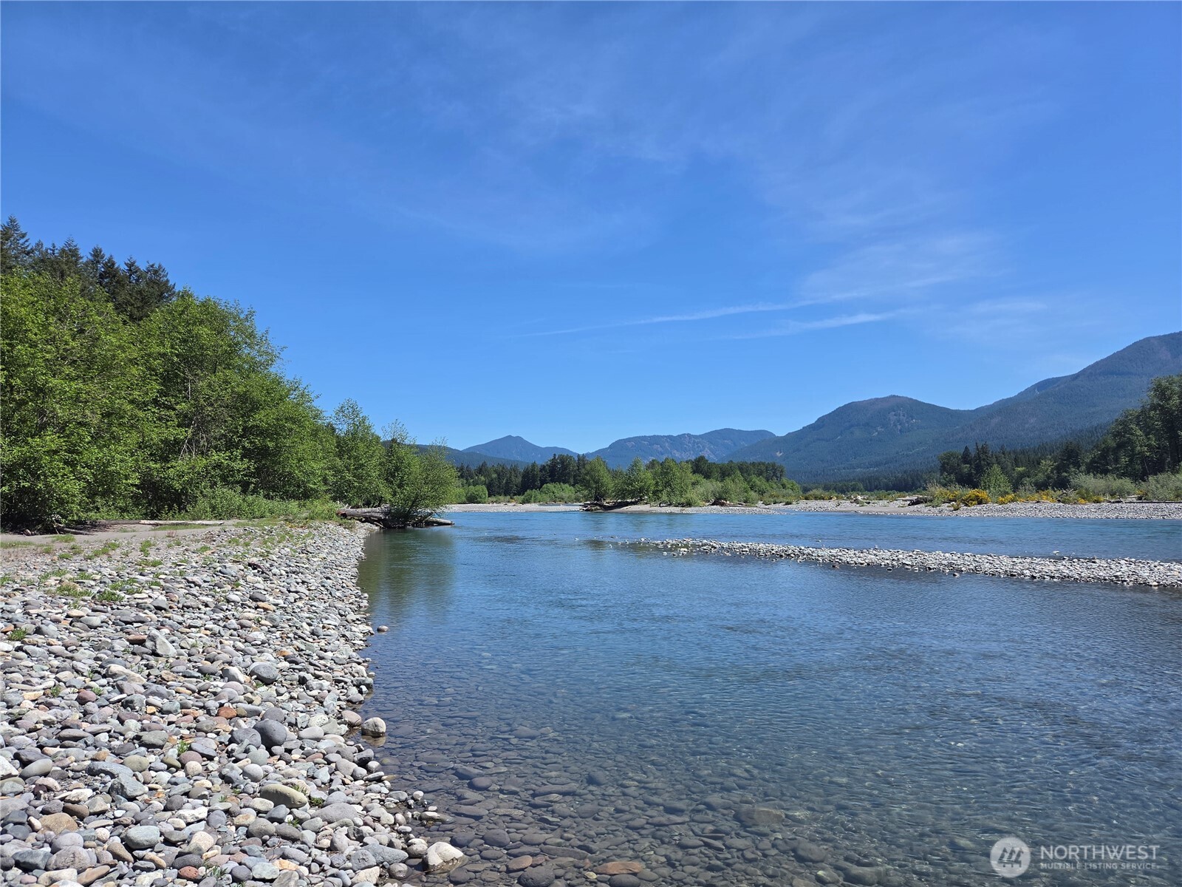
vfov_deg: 58.9
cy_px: 444
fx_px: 785
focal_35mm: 23
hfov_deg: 73.9
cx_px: 591
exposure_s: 1/3999
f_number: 1.8
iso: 80
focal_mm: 5.4
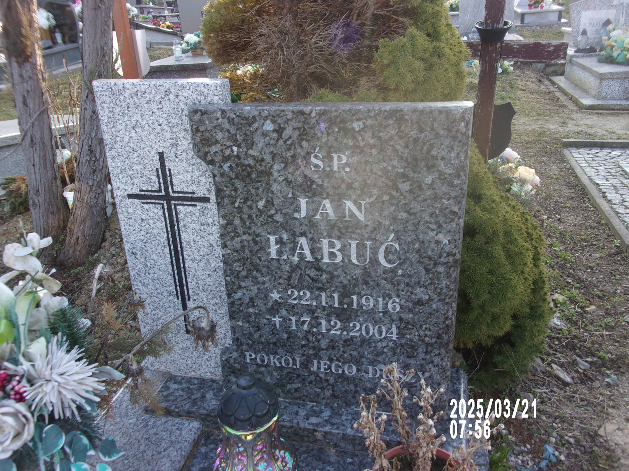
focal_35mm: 28
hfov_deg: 63.4
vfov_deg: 49.7
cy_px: 236
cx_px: 314
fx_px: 509
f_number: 3.9
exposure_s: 1/80
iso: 80
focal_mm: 5.1
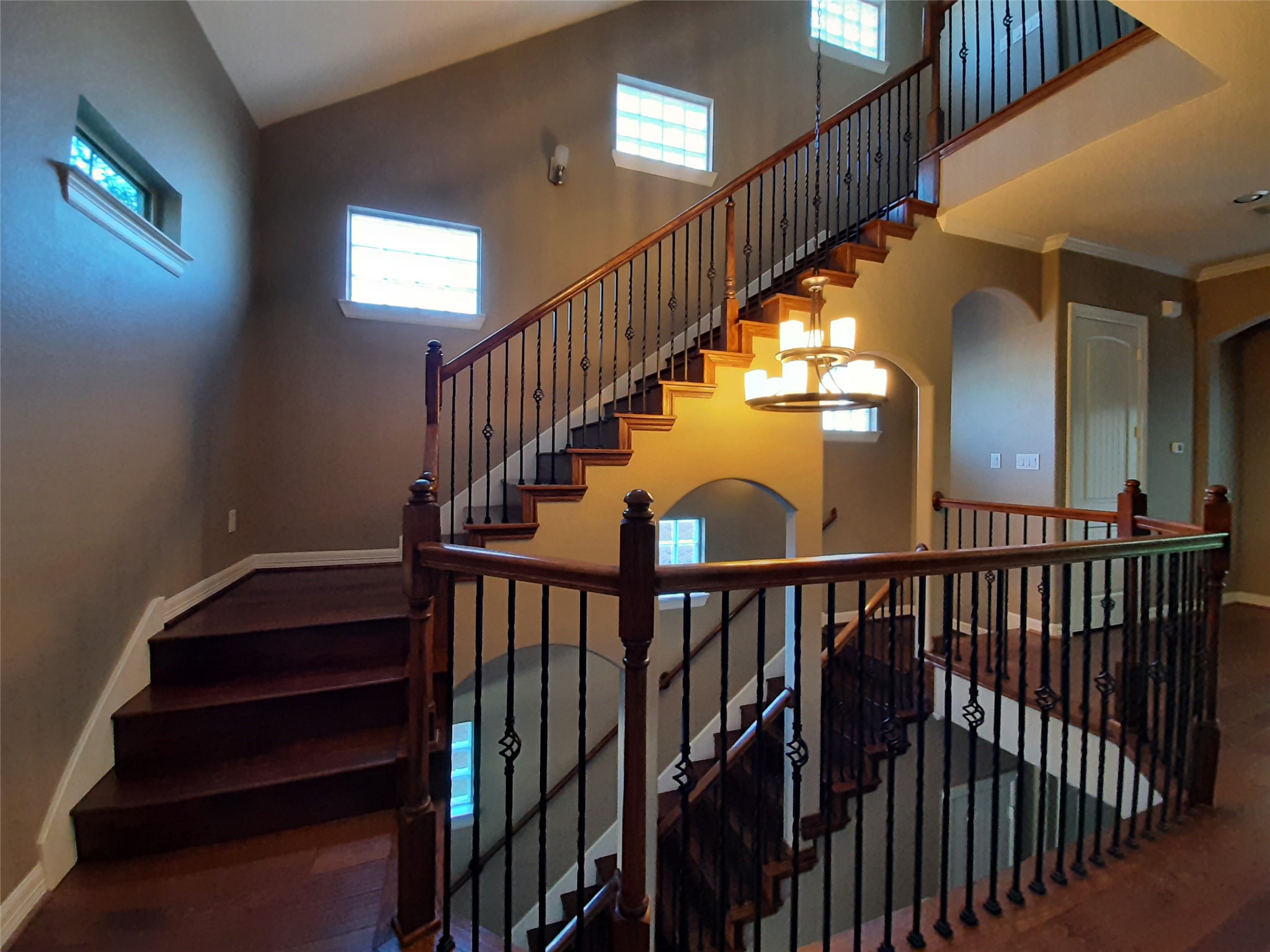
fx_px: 477
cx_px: 635
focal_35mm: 13
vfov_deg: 89.9
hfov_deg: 106.2
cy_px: 476
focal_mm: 1.42
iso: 200
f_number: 2.2
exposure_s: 1/30
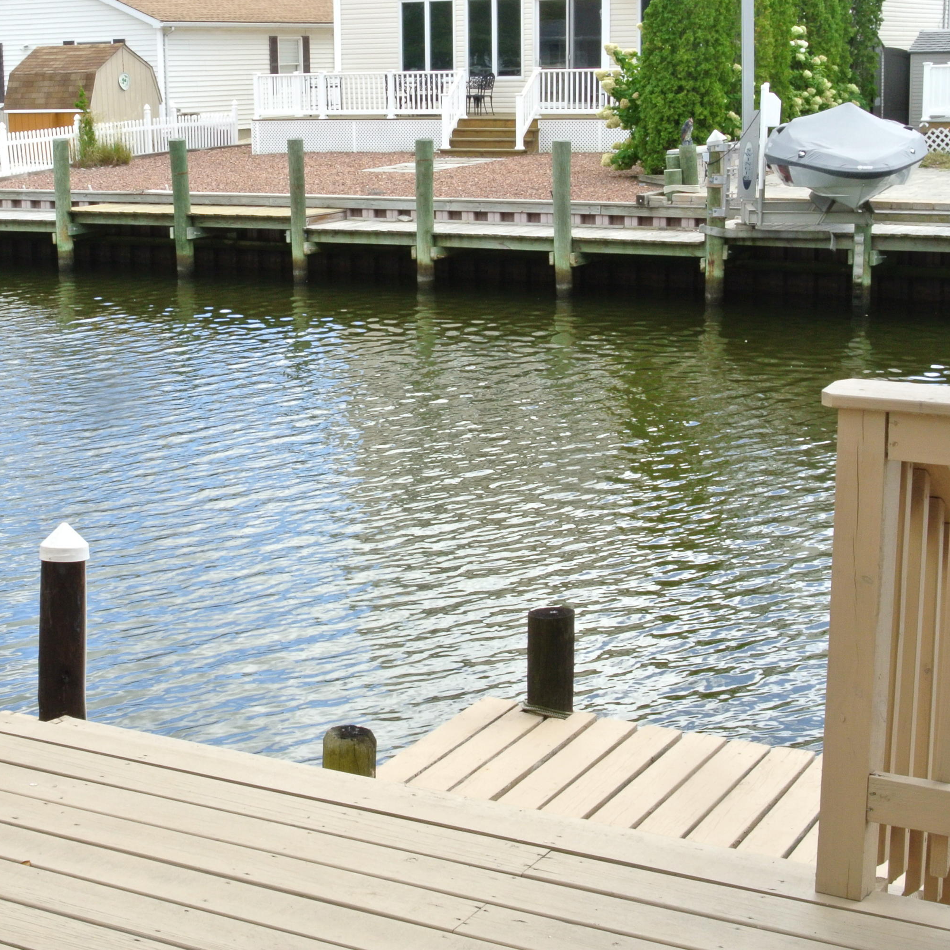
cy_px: 475
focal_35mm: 60
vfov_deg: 28.6
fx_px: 1863
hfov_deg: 28.5
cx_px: 342
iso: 400
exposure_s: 1/60
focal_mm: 17.7
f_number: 16
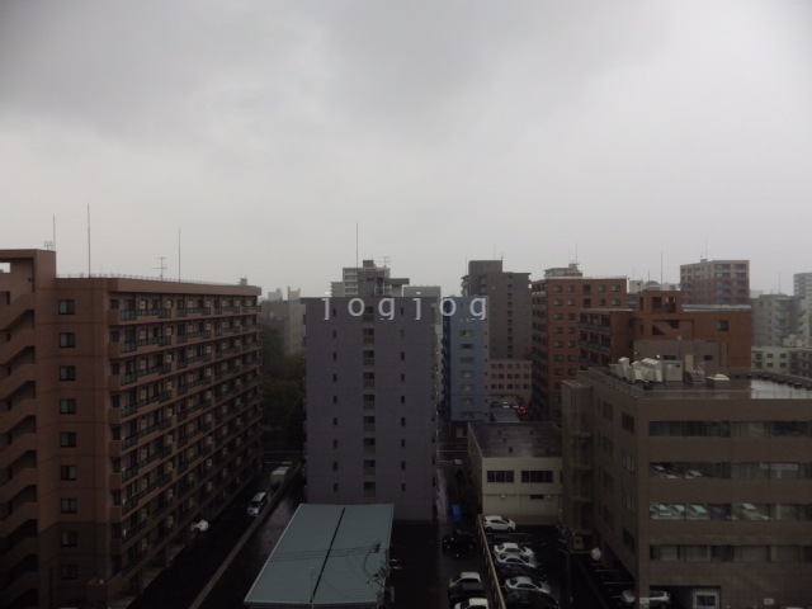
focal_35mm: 22
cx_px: 406
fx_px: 516
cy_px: 304
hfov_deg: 76.4
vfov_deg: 61.1
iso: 100
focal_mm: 4
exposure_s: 1/250
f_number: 3.1
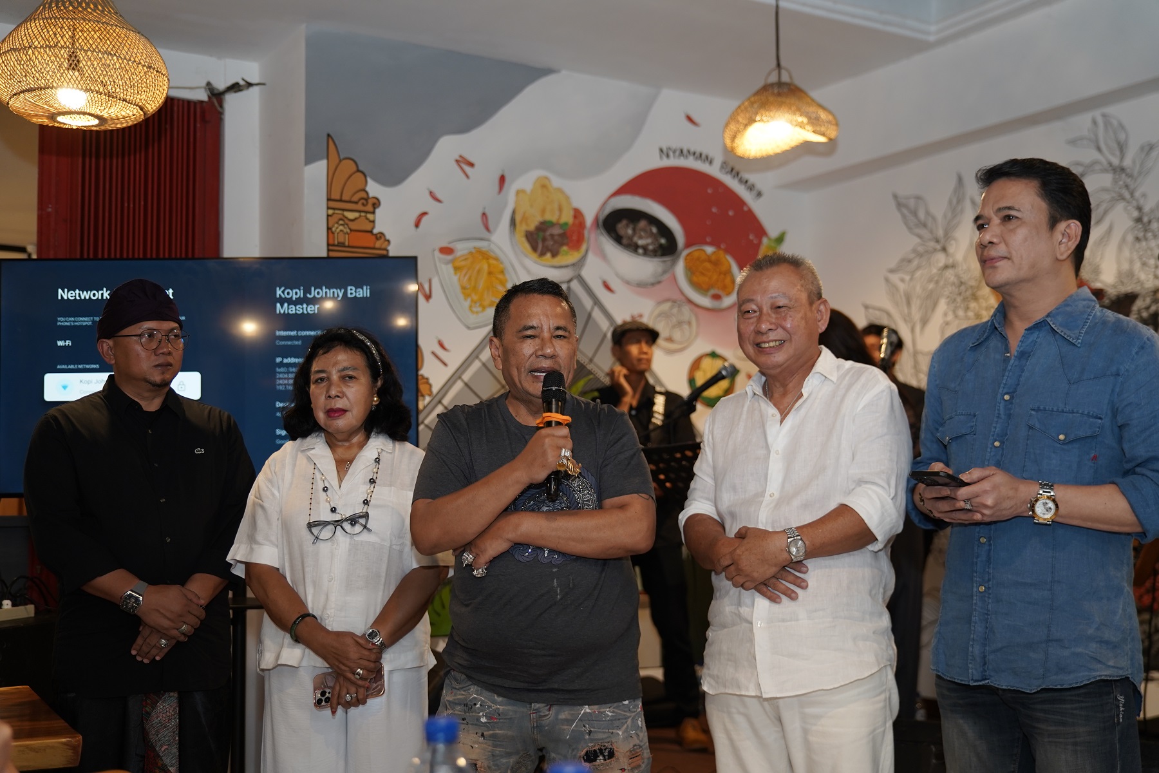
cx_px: 580
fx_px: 1352
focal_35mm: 42
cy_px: 386
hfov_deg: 46.4
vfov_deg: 31.9
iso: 800
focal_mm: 42
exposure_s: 1/100
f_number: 2.8
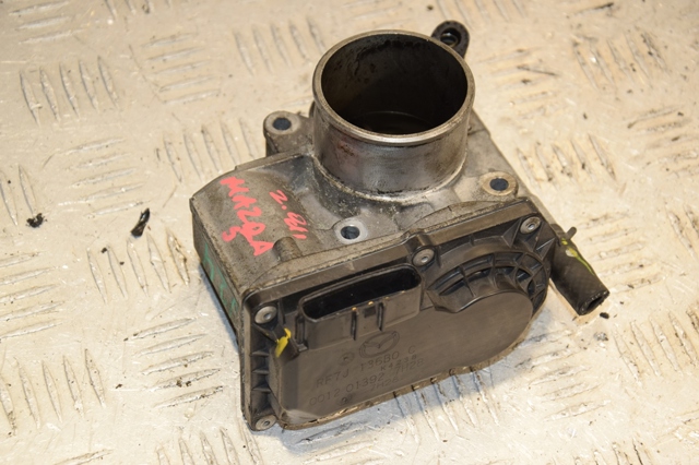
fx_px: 1921
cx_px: 350
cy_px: 232
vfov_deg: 13.8
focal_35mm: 99
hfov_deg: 20.6
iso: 800
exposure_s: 1/200
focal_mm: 66
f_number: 6.3
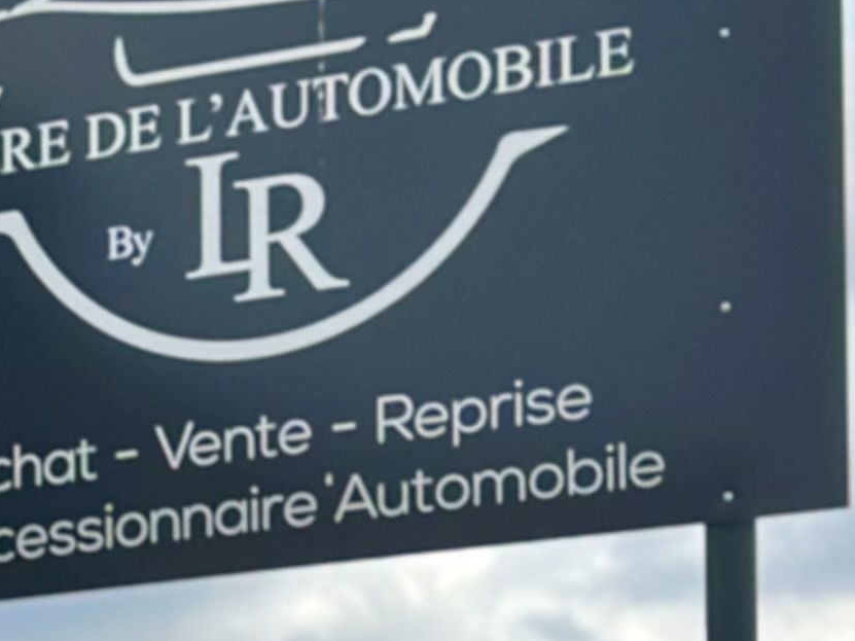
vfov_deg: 6.2
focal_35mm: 233
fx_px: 5754
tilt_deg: +1.8
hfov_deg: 8.0
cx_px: -1053
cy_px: 1256
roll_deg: +0.0
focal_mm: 6.86
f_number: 1.78
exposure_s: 1/5263
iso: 100
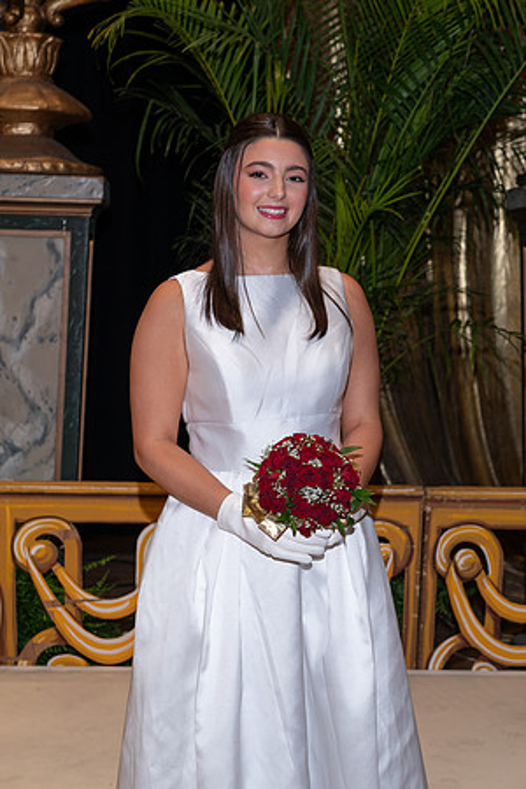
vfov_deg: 30.1
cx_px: 263
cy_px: 394
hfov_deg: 20.3
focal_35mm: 67
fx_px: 1468
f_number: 5.6
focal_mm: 67
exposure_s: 1/50
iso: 400
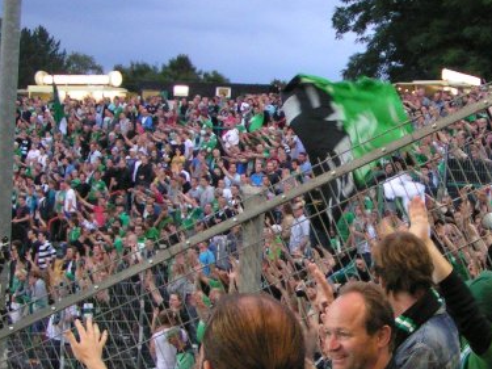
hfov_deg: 23.9
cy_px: 196
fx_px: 1151
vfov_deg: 18.2
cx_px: 365
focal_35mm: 81
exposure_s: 1/40
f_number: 2.8
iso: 200
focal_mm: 5.8
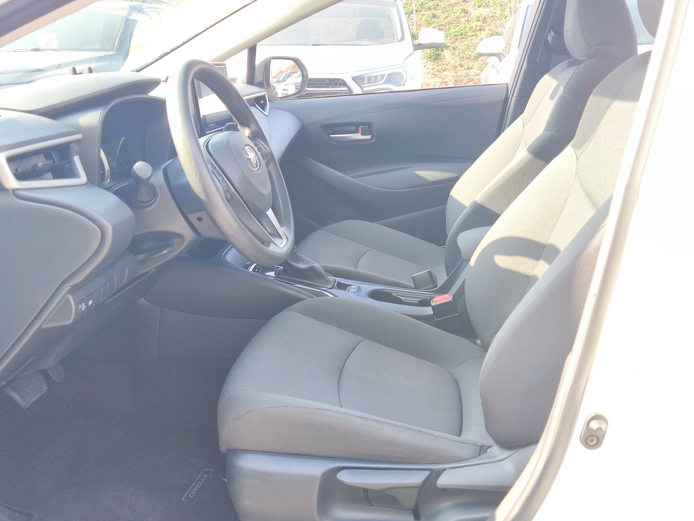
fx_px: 702
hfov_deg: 52.6
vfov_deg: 40.7
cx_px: 347
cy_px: 260
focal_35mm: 35
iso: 78
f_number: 1.79
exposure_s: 1/100
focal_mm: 4.71
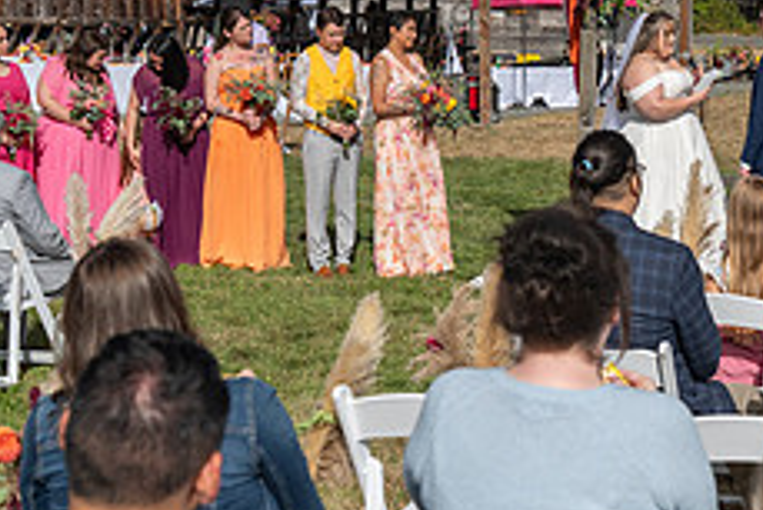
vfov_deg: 14.7
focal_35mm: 93
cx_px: 656
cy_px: 242
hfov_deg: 21.5
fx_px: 1972
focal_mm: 35
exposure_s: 1/8000
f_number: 4.5
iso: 400
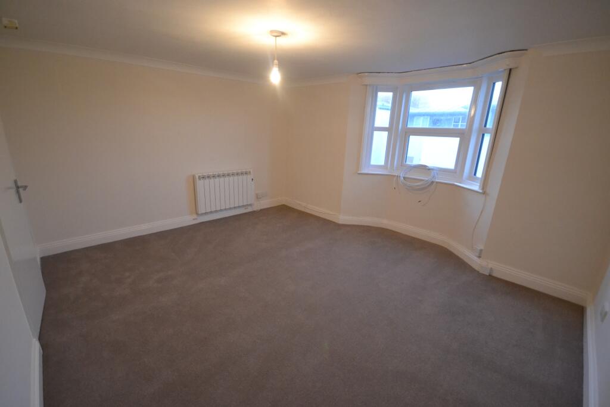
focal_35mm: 15
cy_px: 204
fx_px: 254
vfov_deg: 77.3
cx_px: 305
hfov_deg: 100.4
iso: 2800
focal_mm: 10
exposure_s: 1/60
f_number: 4
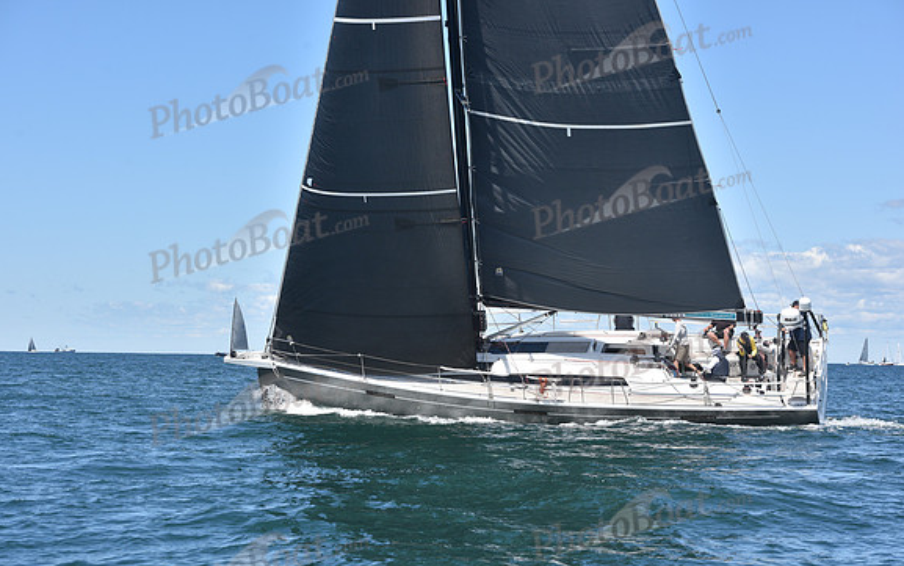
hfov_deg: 24.6
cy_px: 302
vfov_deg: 15.6
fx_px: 2070
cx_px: 451
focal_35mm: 84
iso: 250
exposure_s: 1/800
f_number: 9
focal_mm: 82
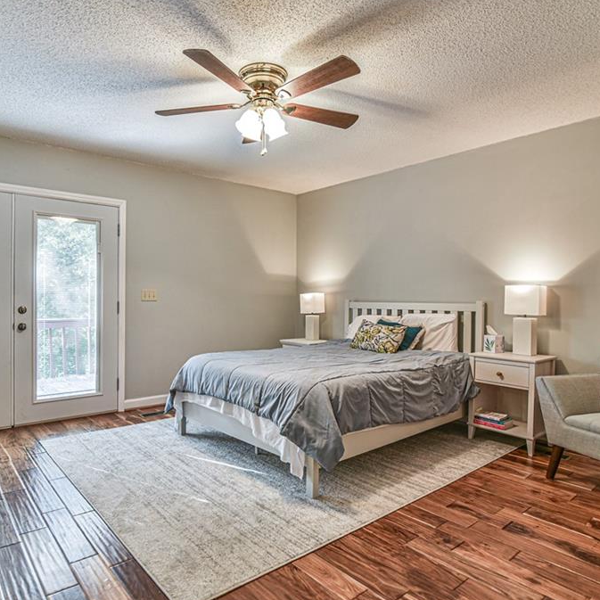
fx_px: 431
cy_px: 301
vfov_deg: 69.6
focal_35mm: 22
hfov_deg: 69.6
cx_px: 312
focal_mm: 17
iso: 800
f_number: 4.5
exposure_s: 1/80
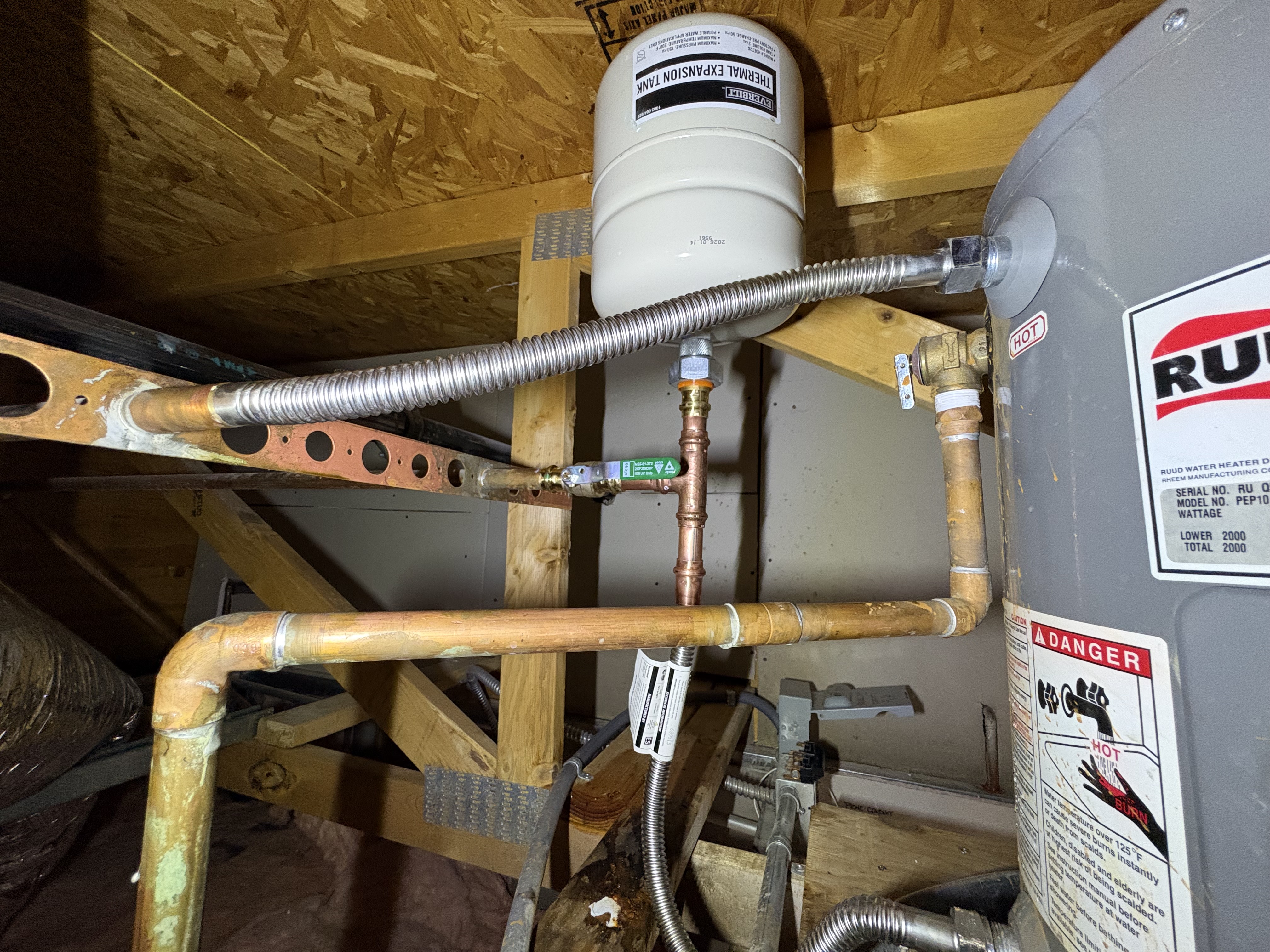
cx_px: 635
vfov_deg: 85.7
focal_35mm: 14
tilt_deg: +6.5
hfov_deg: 102.1
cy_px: 476
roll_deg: -2.9
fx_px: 514
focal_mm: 2.22
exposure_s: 1/50
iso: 500
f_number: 2.2
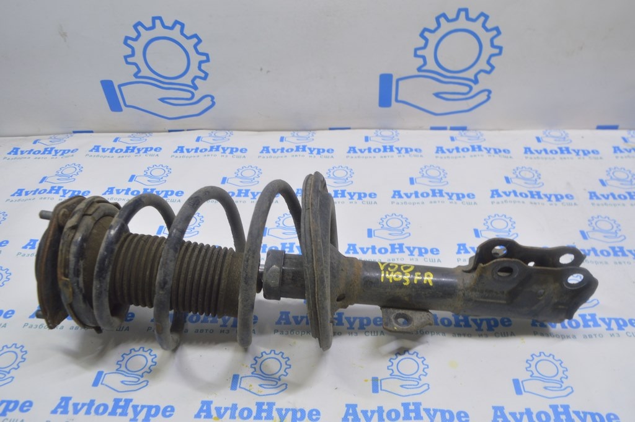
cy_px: 211
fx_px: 555
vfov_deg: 41.6
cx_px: 318
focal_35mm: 32
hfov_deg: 59.5
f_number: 5.6
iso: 400
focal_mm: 21
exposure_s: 1/20
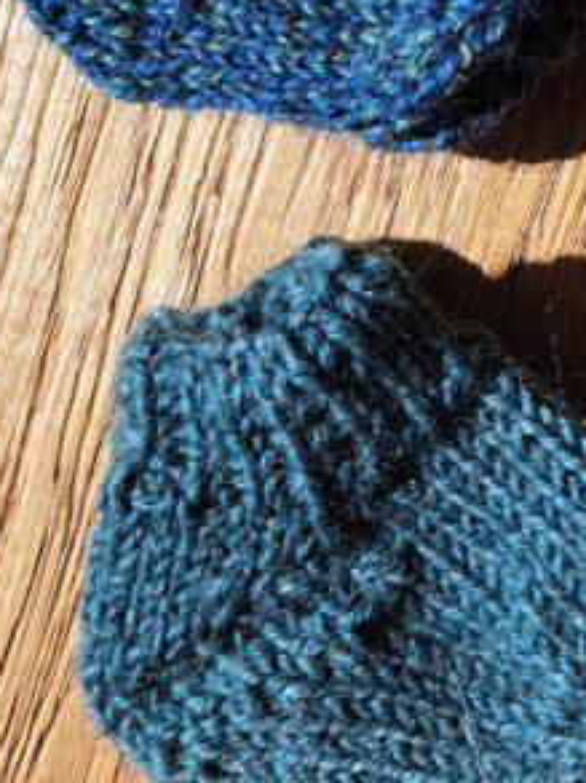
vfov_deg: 22.2
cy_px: -51
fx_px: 1900
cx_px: 821
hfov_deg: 16.3
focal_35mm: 84
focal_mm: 5.23
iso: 50
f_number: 1.8
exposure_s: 1/660
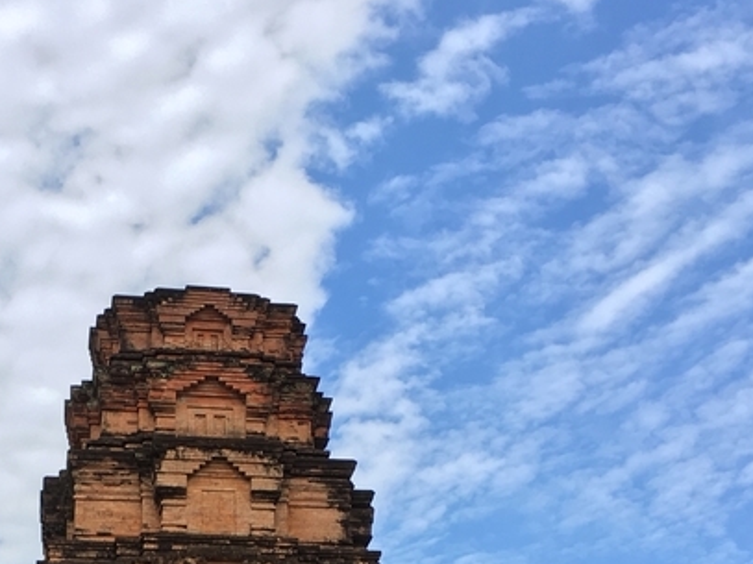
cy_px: 684
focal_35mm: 73
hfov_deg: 26.4
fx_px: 1587
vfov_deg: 19.0
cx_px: 216
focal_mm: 4.15
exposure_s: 1/793
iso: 25
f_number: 2.2
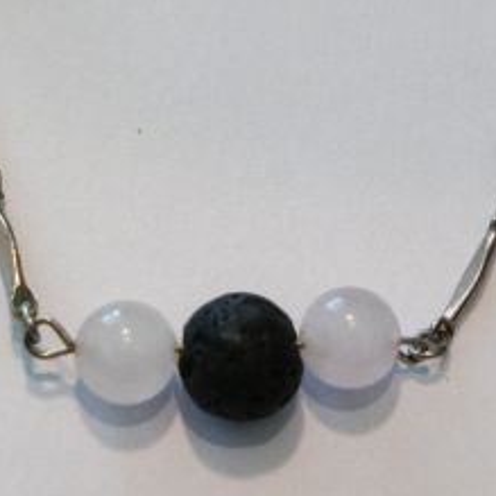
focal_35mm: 149
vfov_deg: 11.7
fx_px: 2415
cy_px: 159
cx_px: 238
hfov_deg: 11.7
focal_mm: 42
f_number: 5.6
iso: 1600
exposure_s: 1/60
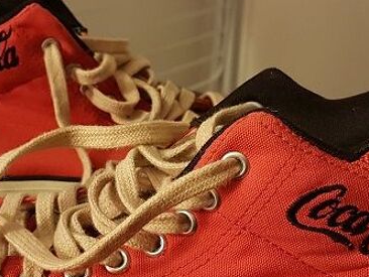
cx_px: 151
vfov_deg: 20.7
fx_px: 757
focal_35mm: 71
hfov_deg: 27.3
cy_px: 152
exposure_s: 1/10
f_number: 1.7
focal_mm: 4.2
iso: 250
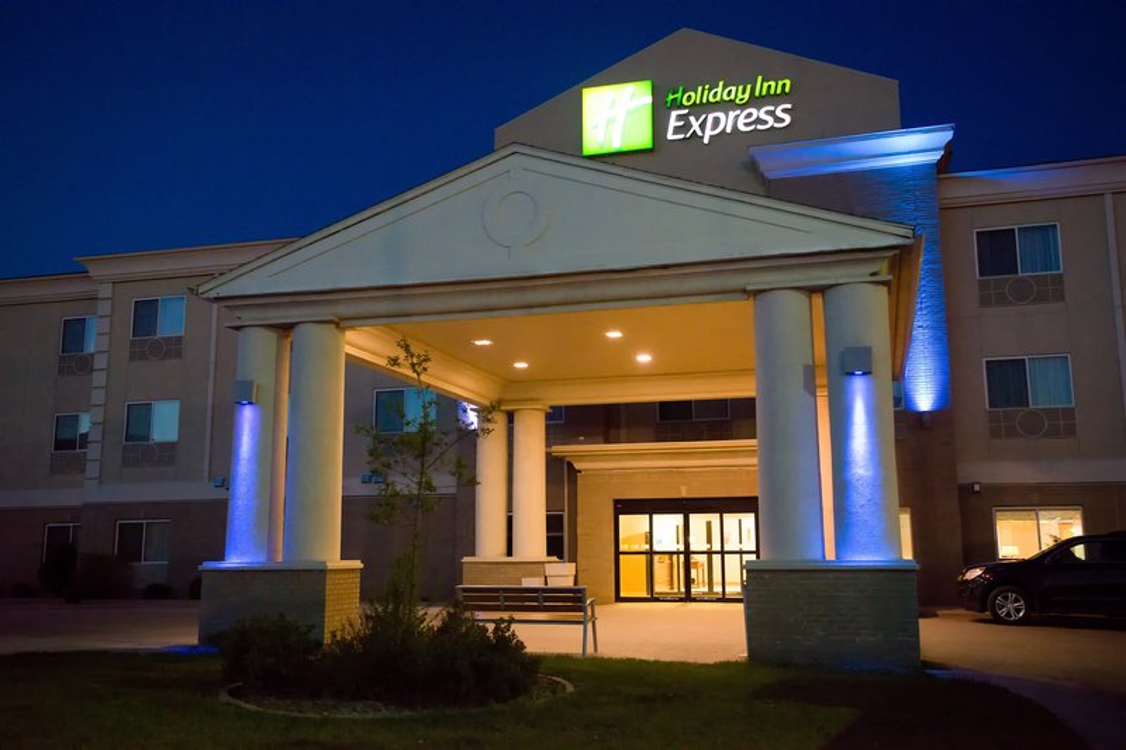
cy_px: 375
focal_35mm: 35
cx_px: 563
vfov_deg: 37.8
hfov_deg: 54.4
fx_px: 1094
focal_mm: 35
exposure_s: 1/100
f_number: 4
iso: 8063
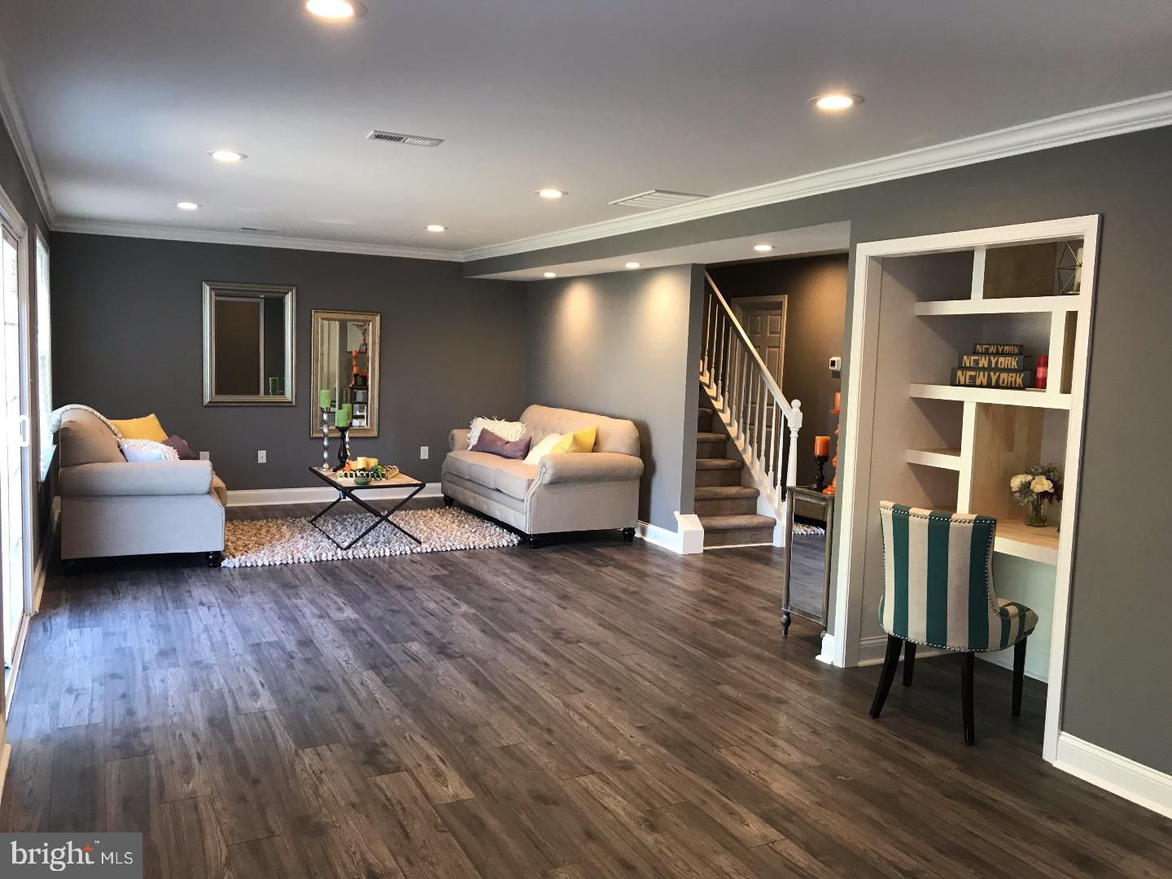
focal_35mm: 28
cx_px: 586
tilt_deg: -6.5
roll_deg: -2.3
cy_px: 440
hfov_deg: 63.4
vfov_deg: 49.7
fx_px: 948
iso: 40
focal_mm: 3.99
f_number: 1.8
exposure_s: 1/24
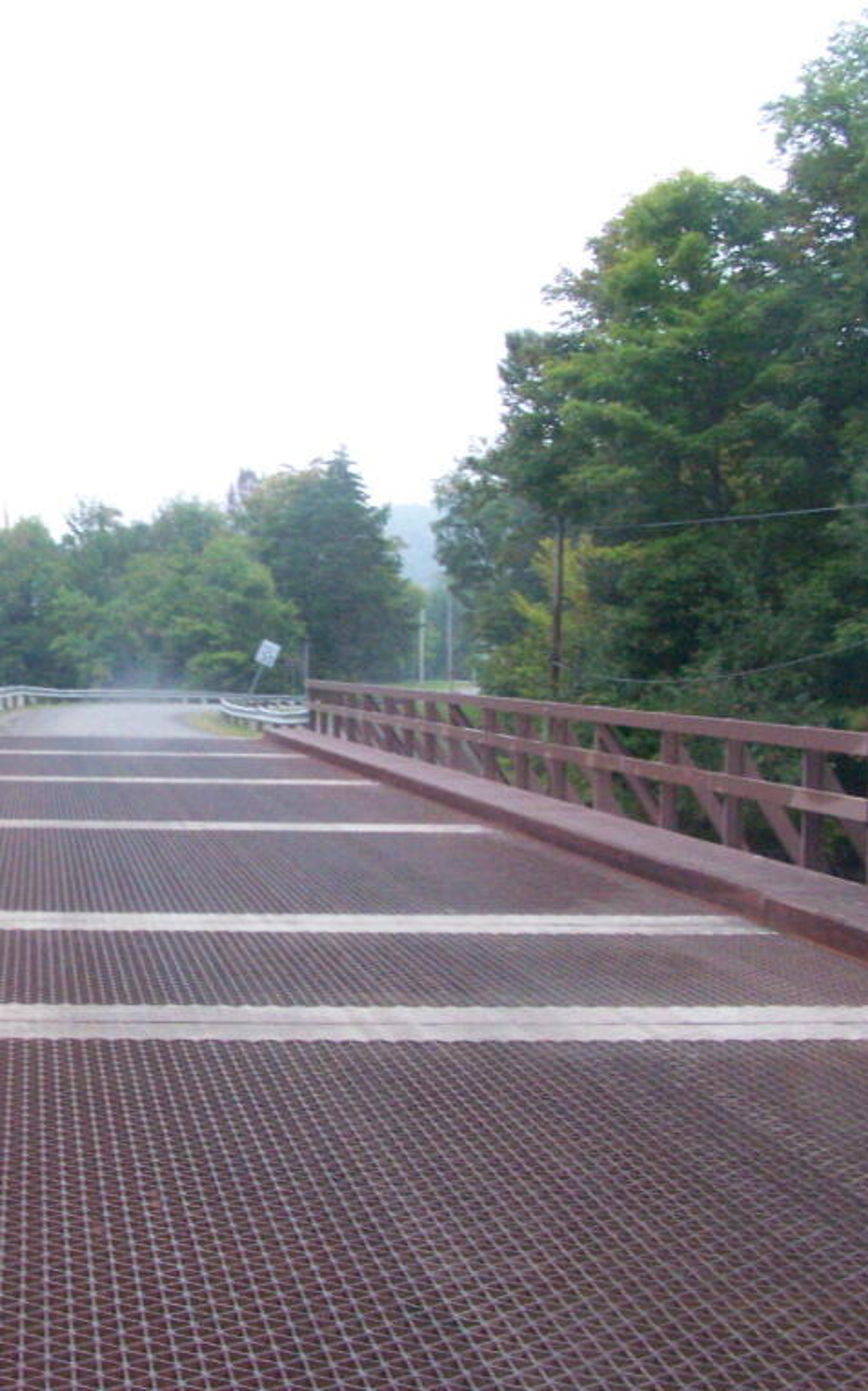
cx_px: 175
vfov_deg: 37.5
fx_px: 2045
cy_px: 697
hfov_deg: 23.6
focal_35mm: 54
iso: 400
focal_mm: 6.3
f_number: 6.3
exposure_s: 1/60
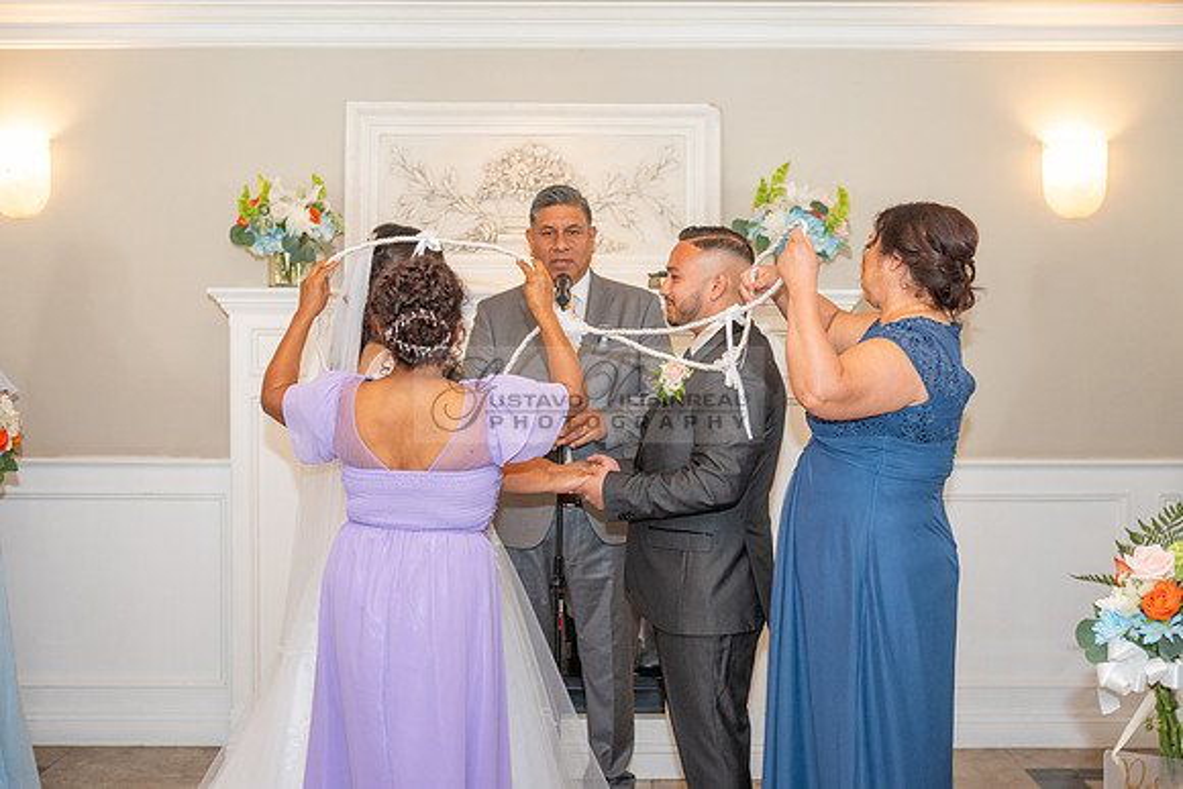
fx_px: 1841
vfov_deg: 24.2
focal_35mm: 56
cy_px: 394
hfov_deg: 35.6
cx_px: 592
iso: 1250
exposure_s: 1/200
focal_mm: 56
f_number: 3.5
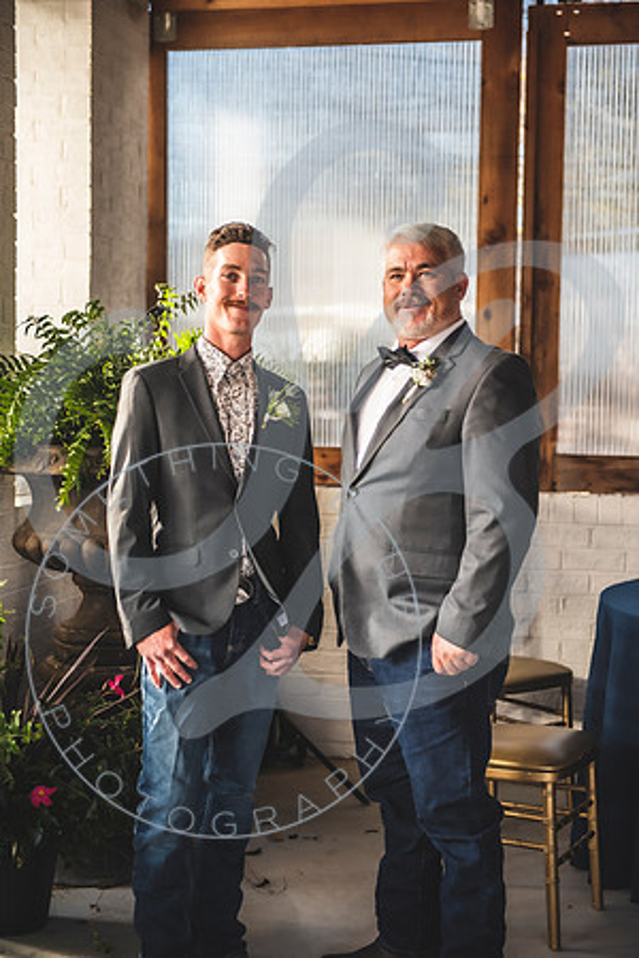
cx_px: 320
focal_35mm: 62
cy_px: 479
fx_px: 1651
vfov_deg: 32.4
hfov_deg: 21.9
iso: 125
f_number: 2.8
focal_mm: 62
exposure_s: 1/160
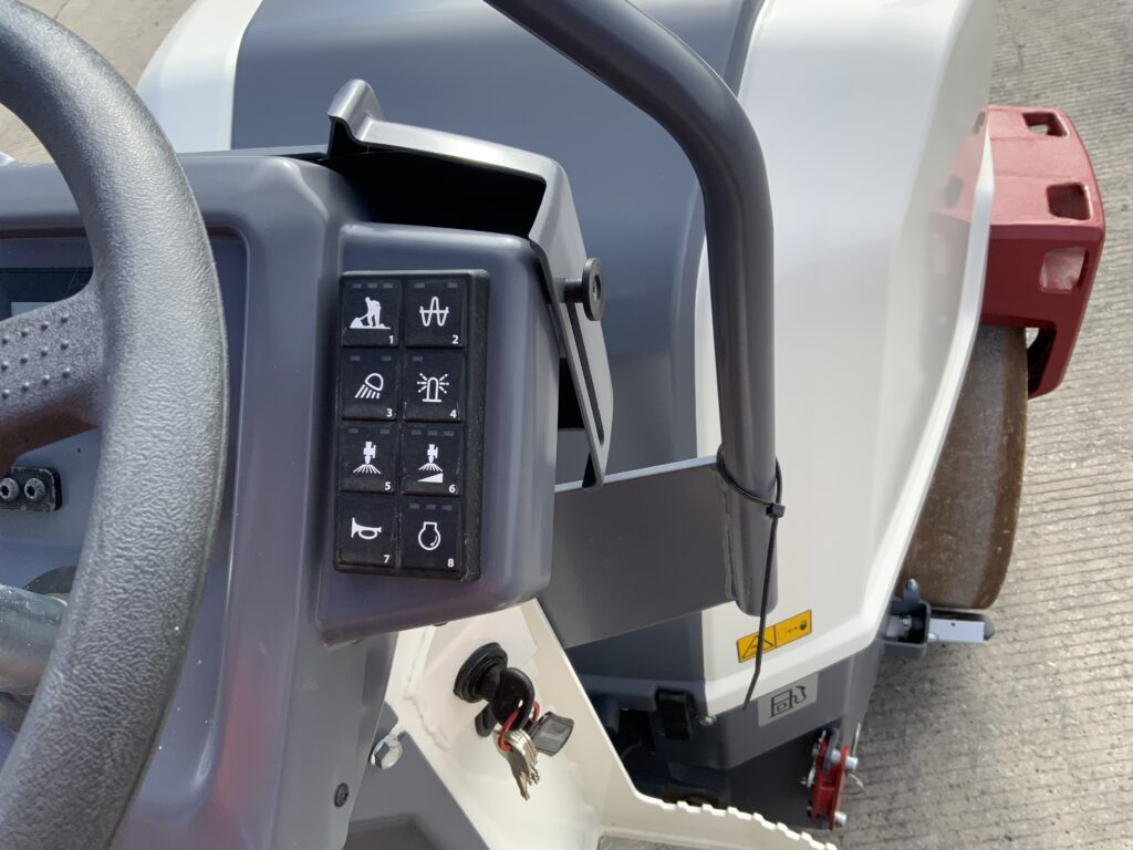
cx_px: 566
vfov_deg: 48.2
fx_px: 949
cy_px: 425
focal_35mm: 29
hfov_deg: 61.7
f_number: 1.8
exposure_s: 1/635
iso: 16
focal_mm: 3
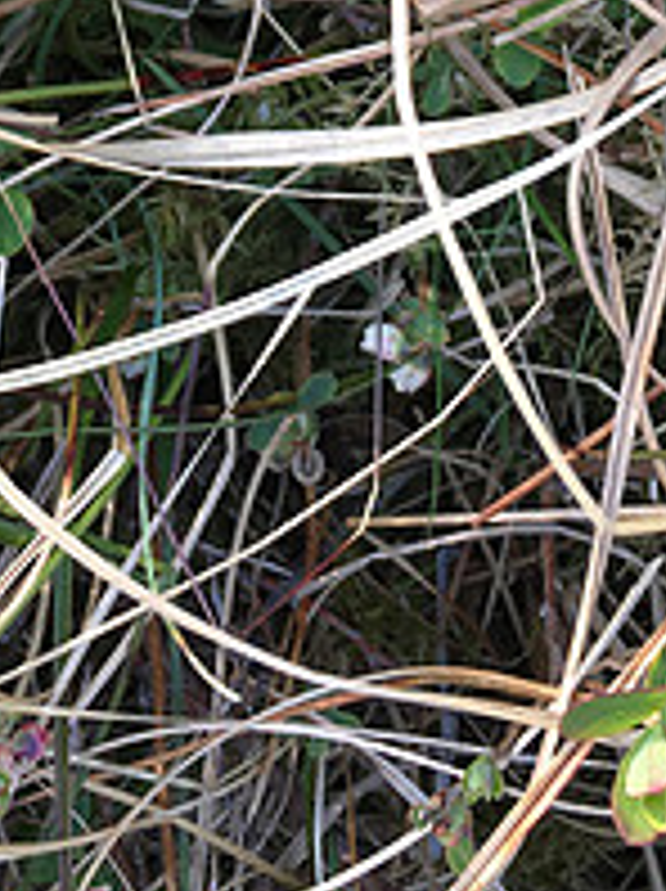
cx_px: 245
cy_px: -261
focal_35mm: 85
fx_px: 2185
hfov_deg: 17.3
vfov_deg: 21.0
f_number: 2.2
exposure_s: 1/100
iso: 40
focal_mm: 4.15
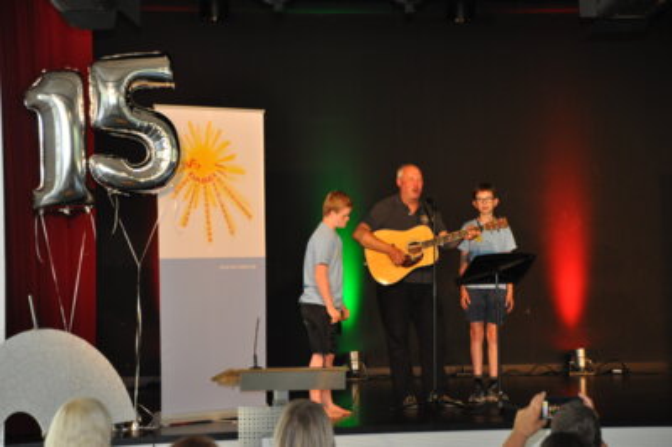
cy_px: 224
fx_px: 1735
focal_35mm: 93
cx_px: 336
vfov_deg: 14.7
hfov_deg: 21.9
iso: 800
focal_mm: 62
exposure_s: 1/60
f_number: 5.3
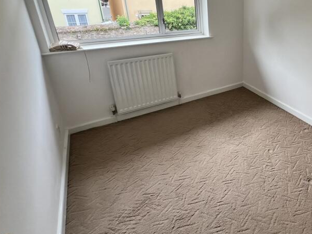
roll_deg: -1.4
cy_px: 72
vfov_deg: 59.2
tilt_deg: -19.4
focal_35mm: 22
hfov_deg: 67.9
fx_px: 198
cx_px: 257
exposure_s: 1/99
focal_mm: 1.57
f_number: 1.8
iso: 32
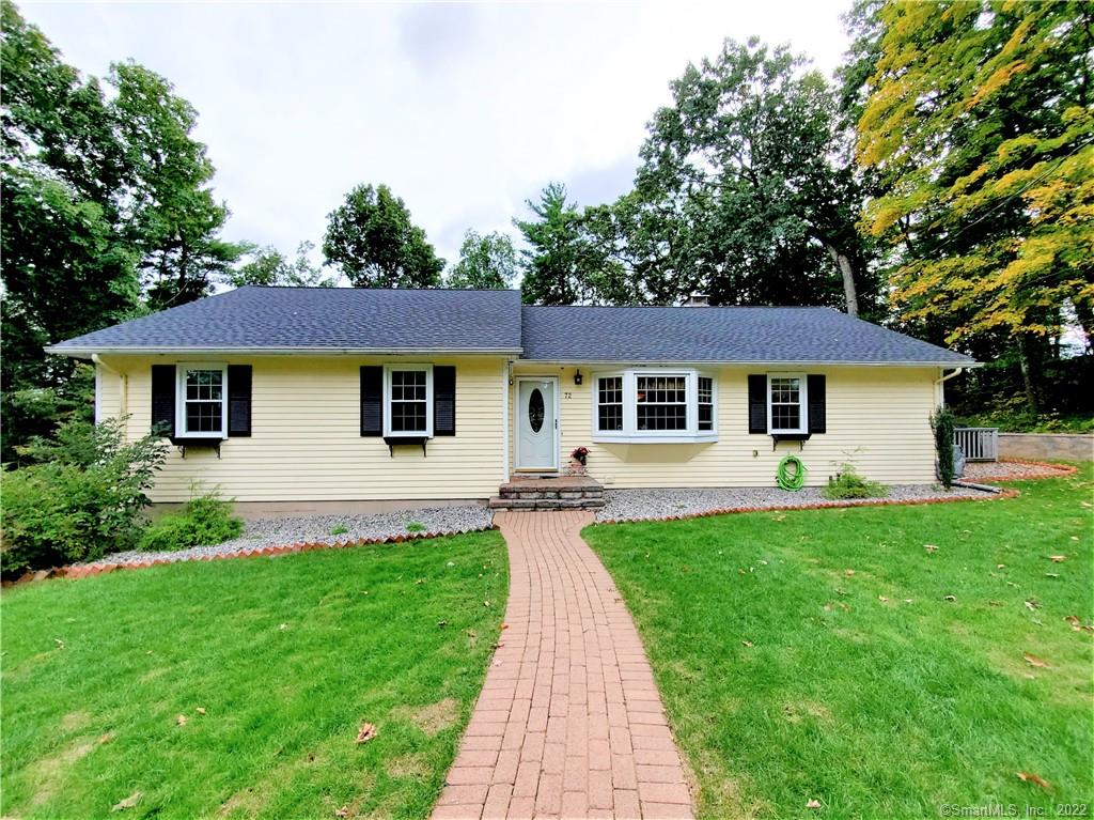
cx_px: 547
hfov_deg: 106.2
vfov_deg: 89.9
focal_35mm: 13
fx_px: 411
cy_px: 410
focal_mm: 1.8
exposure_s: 1/625
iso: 50
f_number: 2.2
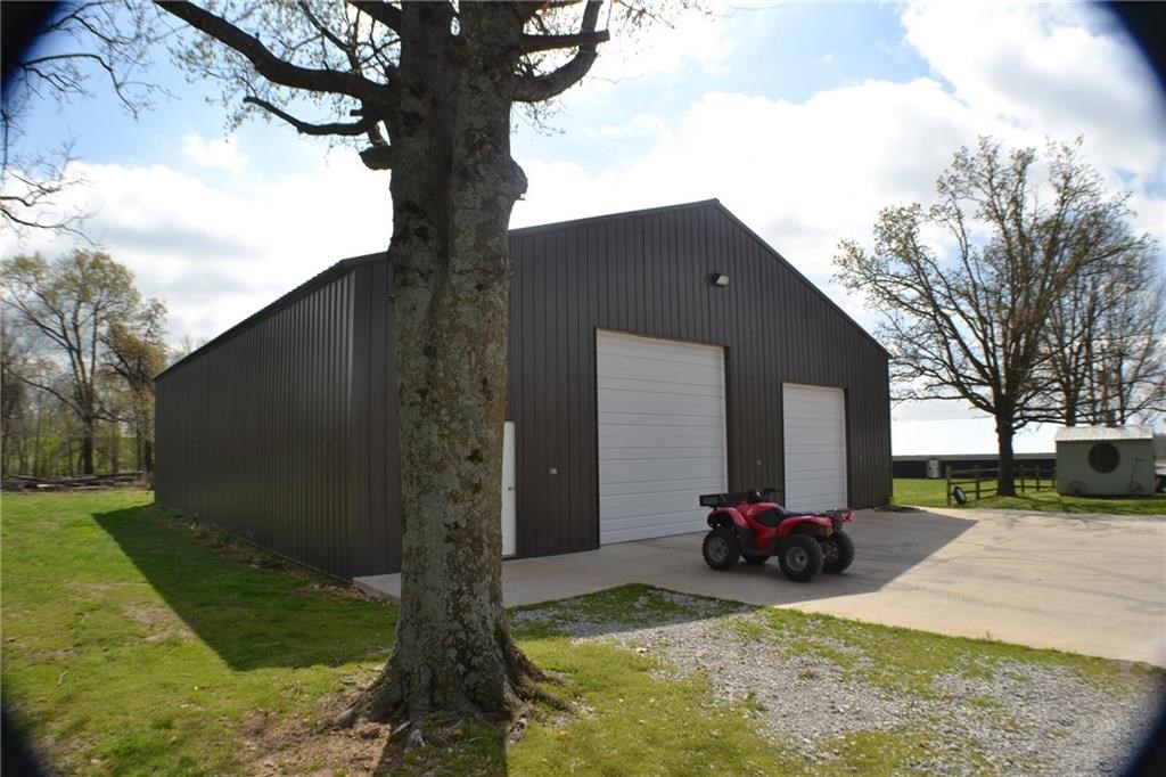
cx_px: 583
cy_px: 388
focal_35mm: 27
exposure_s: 1/200
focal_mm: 18
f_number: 9
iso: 100
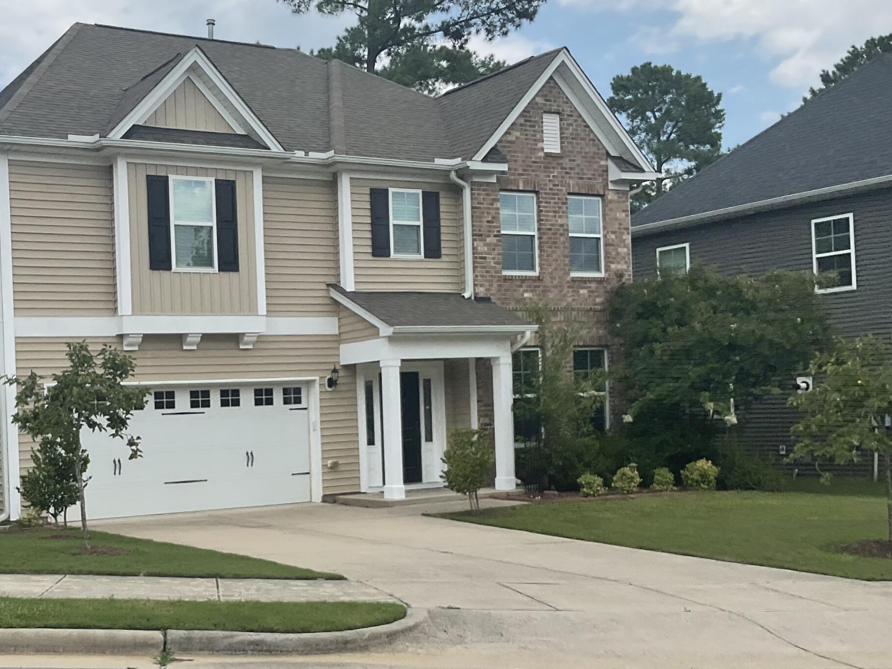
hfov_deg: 38.6
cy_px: 425
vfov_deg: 30.1
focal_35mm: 48
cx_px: 221
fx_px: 1237
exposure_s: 1/1311
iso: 16
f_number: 1.8
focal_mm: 3
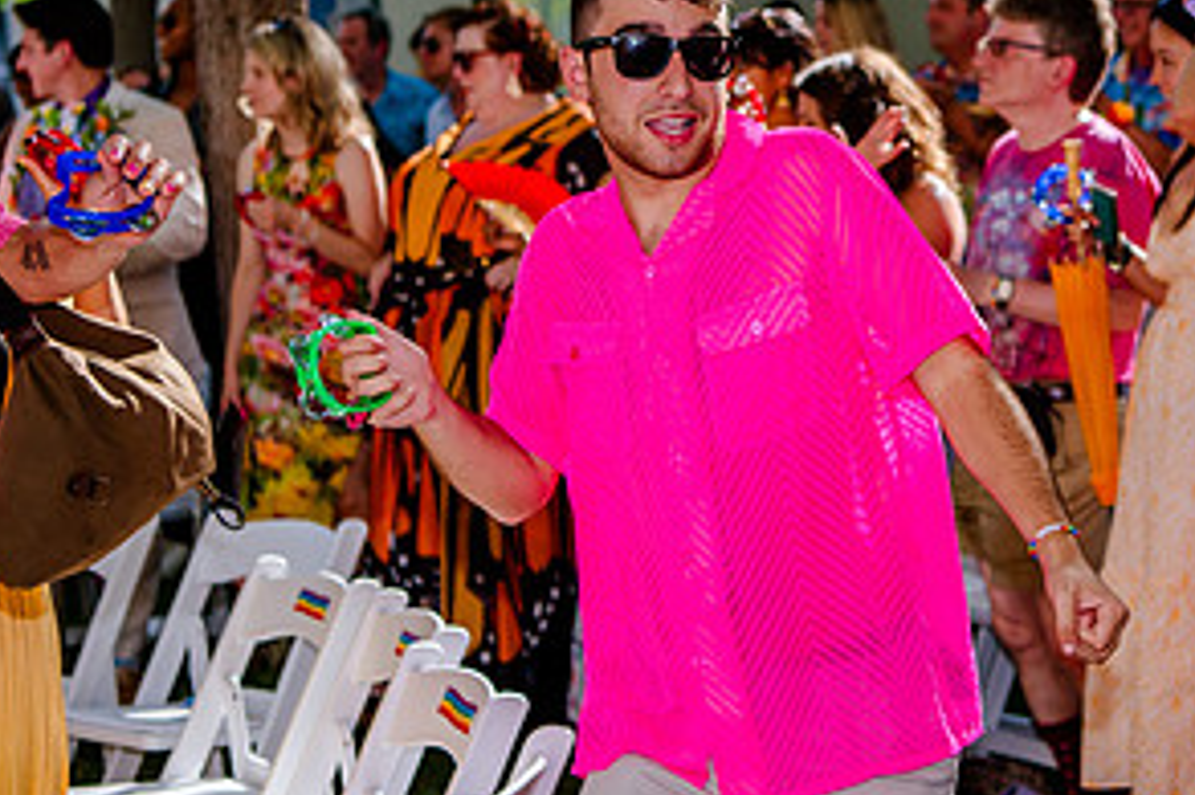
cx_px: 873
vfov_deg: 13.8
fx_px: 3284
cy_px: 228
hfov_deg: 20.5
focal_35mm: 99
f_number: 3.5
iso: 200
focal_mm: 50
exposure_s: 1/640
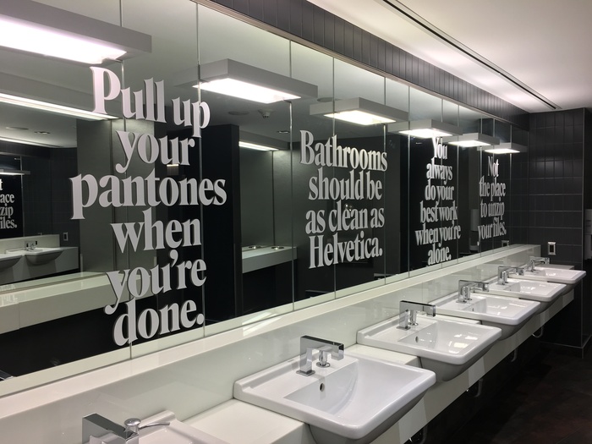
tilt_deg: -3.3
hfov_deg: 61.7
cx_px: 296
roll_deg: +1.4
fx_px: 496
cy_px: 222
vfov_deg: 48.2
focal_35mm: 29
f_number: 2.2
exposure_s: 1/40
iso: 25
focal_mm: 4.15
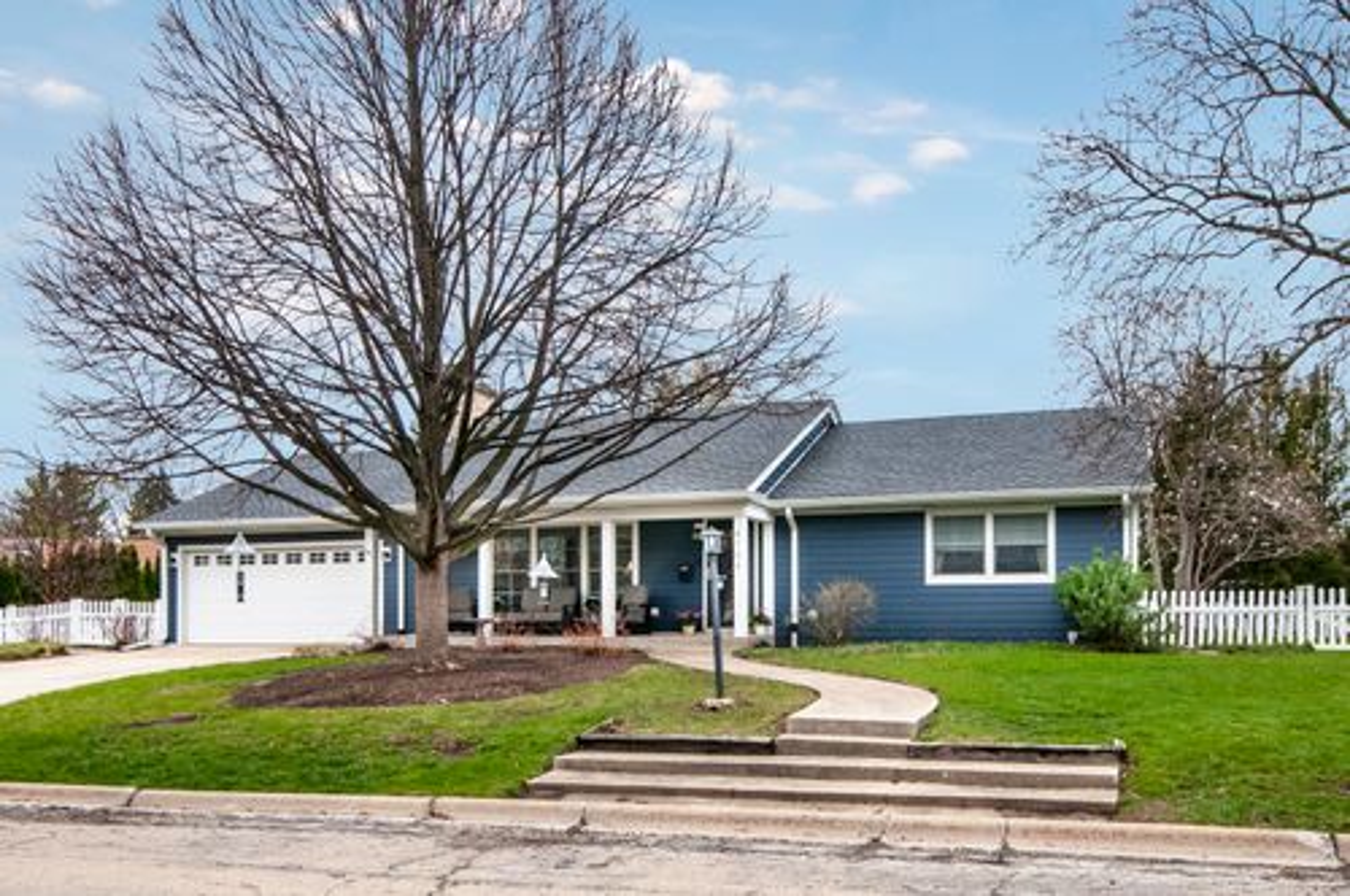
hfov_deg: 73.8
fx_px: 899
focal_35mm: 24
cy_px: 448
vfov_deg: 53.0
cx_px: 675
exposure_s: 1/500
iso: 640
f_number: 9
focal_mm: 16
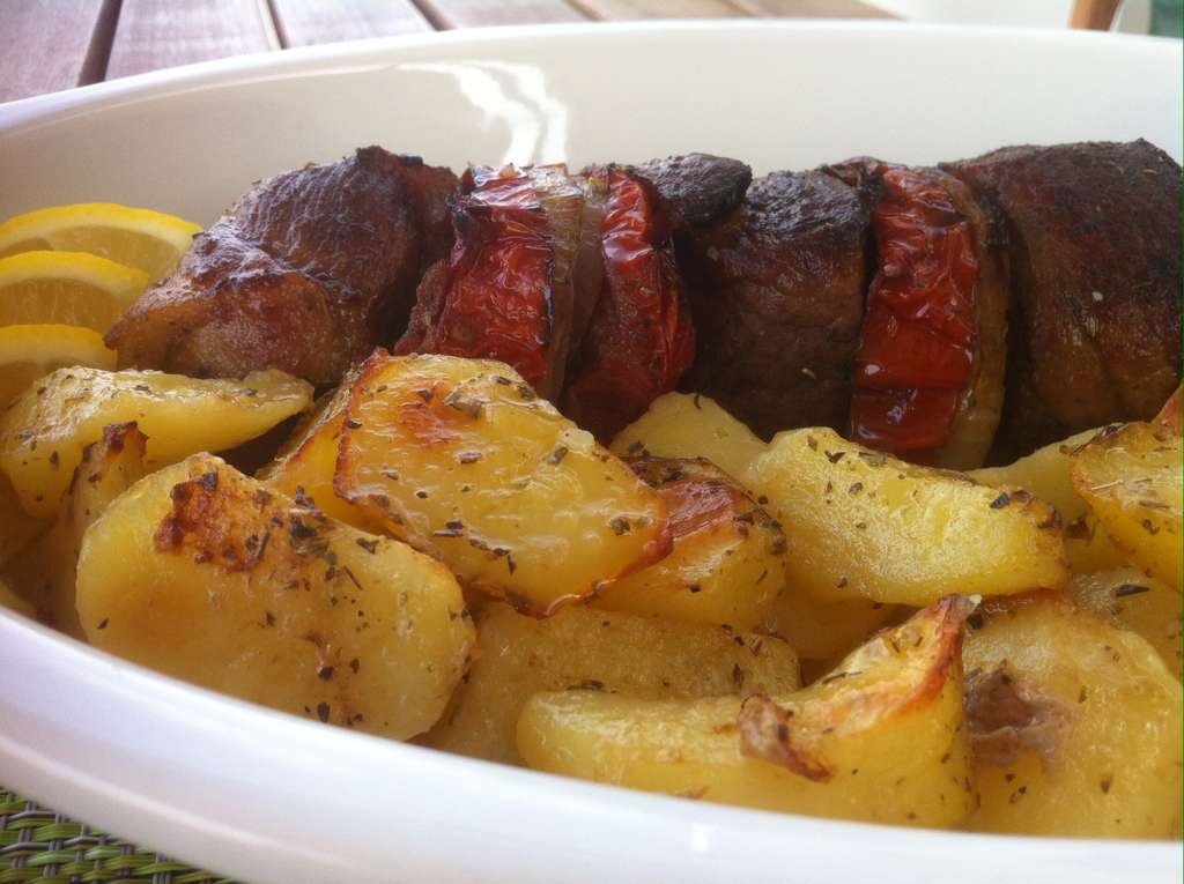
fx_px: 1195
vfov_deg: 40.6
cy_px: 442
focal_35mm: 35
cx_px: 592
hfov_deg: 52.7
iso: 80
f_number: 2.8
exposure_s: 1/120
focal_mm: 3.85
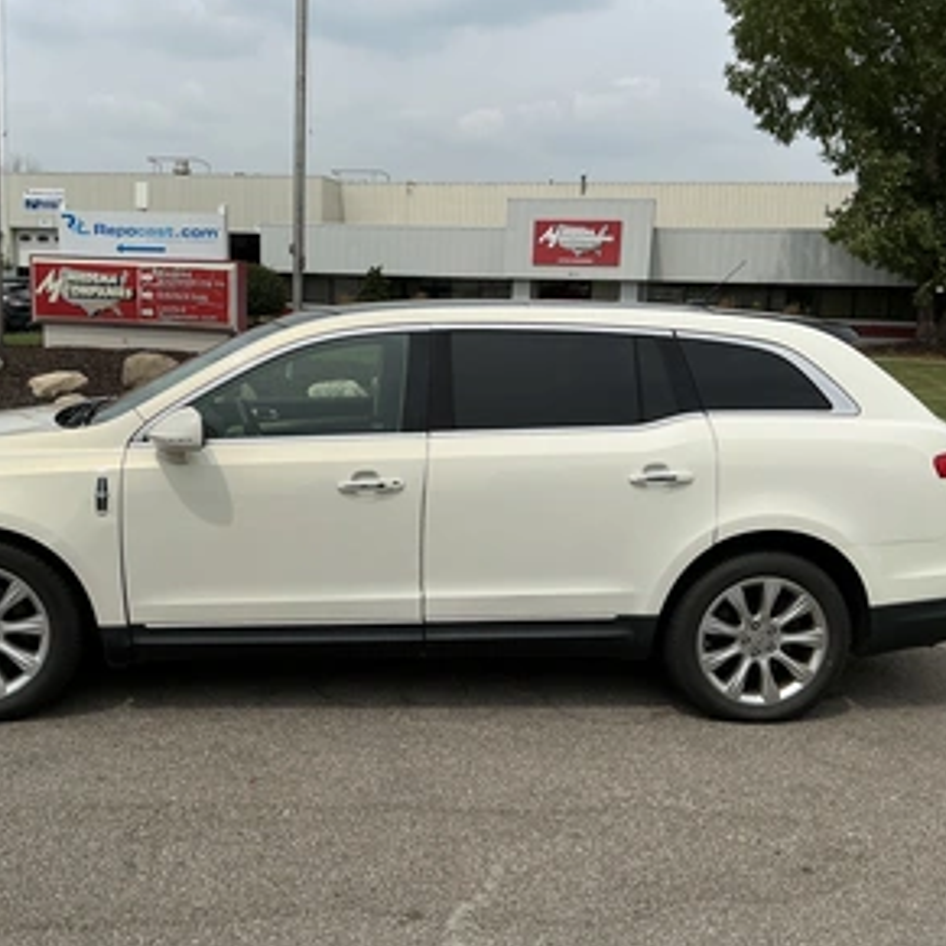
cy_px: 484
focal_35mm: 34
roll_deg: -1.2
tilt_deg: -11.5
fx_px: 1051
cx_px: 400
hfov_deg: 48.3
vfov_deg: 48.4
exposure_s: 1/3322
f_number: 1.8
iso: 25
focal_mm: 3
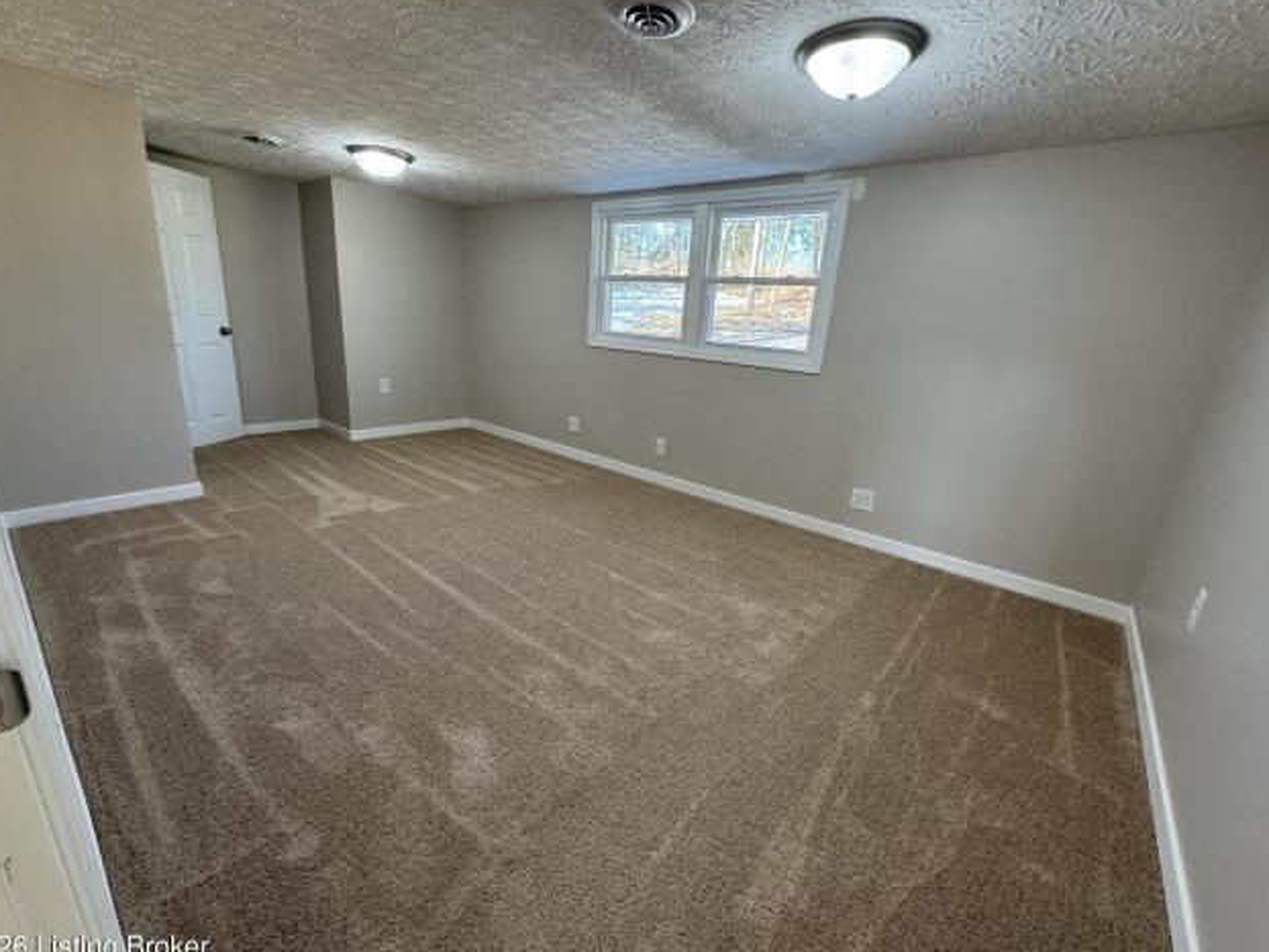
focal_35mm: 15
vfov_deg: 81.8
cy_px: 483
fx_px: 550
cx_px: 619
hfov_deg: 98.1
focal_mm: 2.22
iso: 320
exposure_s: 1/120
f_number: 2.2
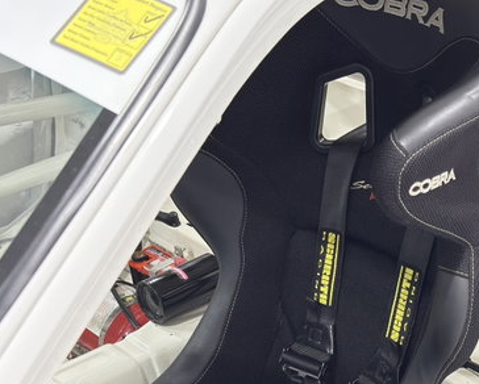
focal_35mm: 72
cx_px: 370
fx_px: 1022
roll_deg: +0.8
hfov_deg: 26.0
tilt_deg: -31.4
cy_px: 304
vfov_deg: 21.1
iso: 320
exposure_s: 1/120
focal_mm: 6.76
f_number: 1.78
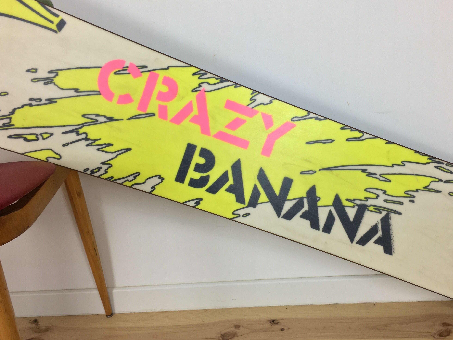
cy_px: 144
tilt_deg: -14.6
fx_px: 458
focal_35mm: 35
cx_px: 254
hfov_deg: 52.5
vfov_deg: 40.6
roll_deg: +5.7
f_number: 2.2
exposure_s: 1/33
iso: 25
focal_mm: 4.15
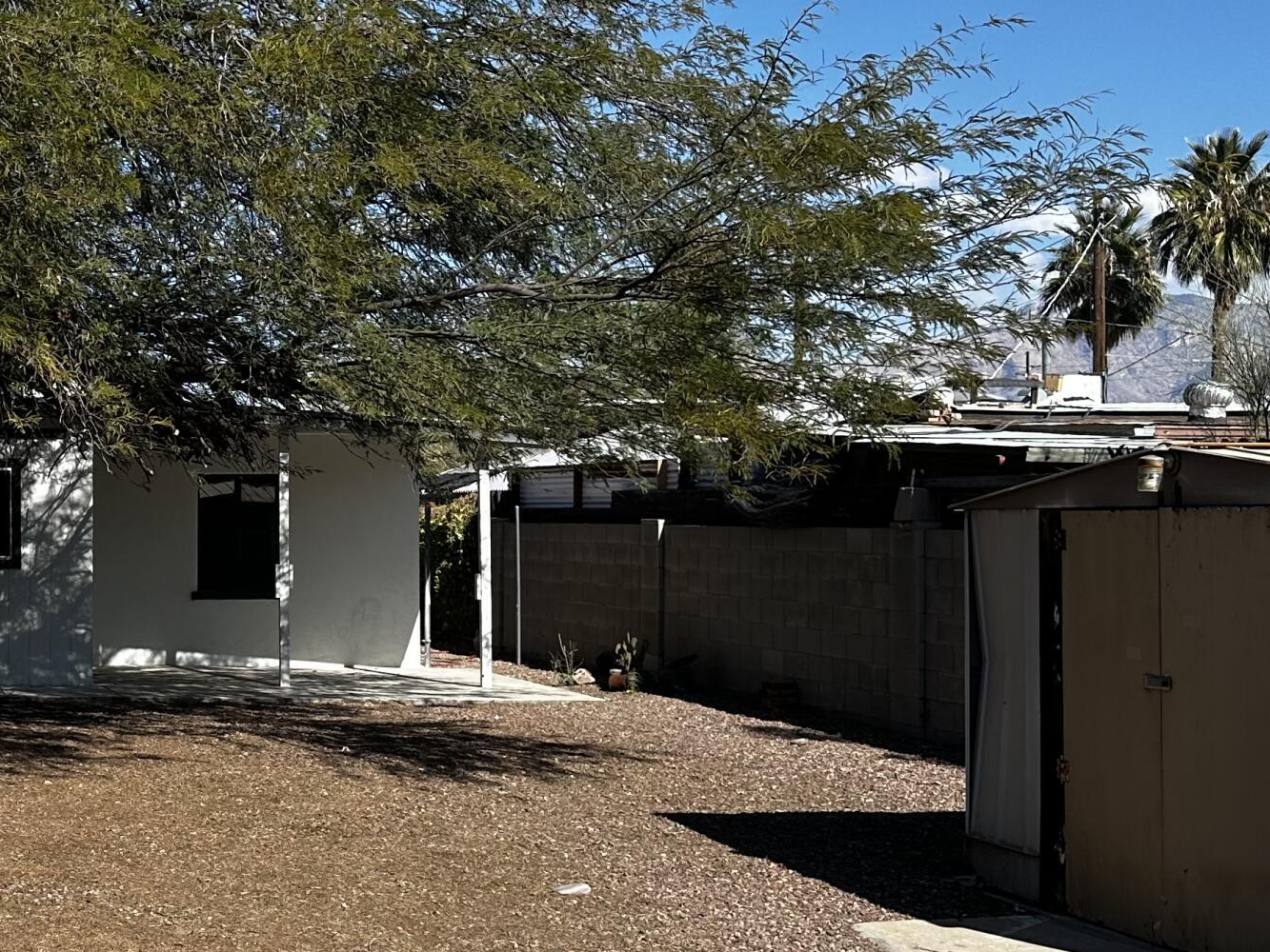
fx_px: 1981
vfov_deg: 27.0
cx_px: -13
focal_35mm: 54
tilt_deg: -0.7
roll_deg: -0.6
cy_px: 487
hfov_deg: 32.5
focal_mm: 6.86
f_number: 1.78
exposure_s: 1/3155
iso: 80
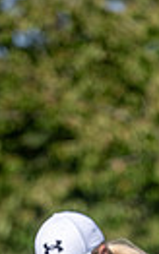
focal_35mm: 1054
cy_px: 421
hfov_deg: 1.2
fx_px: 7300
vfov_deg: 2.0
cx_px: 8
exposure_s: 1/8000
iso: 500
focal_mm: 300
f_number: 5
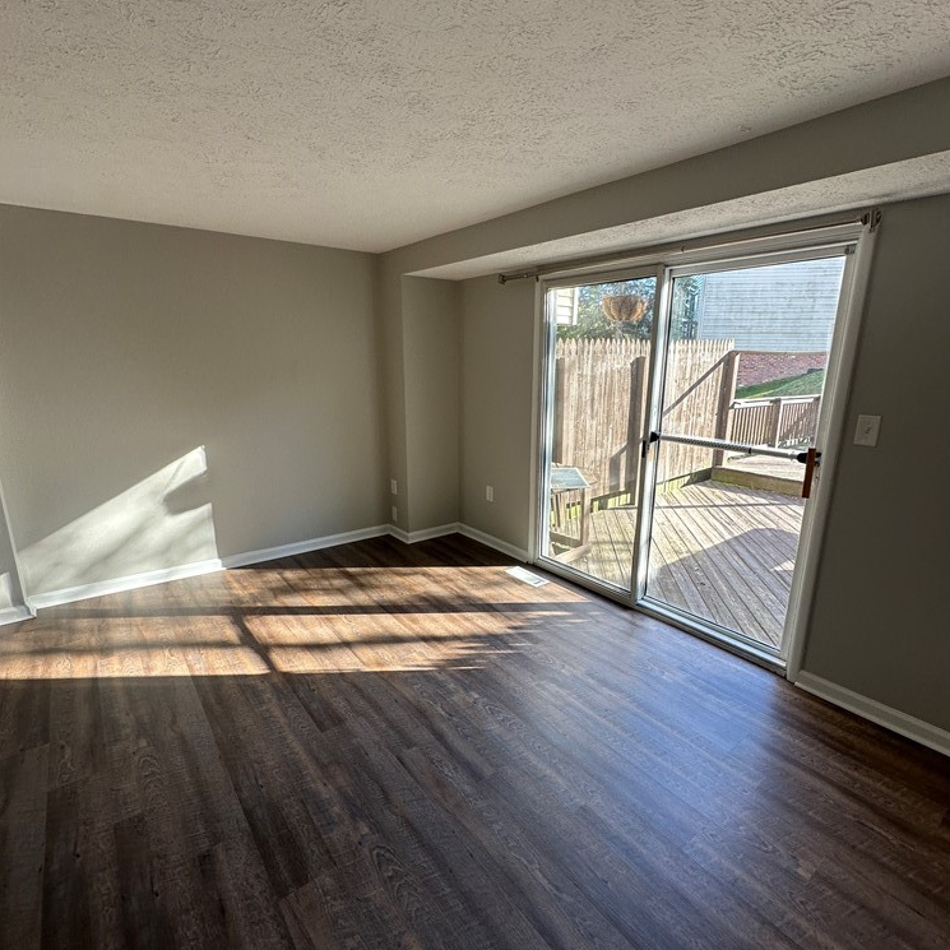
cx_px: 486
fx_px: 528
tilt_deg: -14.3
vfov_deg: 83.9
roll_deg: -1.4
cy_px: 496
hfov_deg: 84.0
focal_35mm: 17
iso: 64
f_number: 2.2
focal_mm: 2.22
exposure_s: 1/99
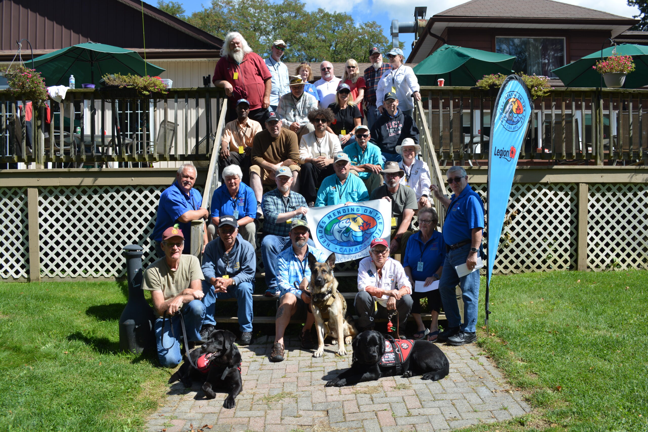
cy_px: 216
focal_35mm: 33
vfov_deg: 40.0
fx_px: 594
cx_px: 324
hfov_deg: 57.2
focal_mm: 22
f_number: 8
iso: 125
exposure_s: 1/250
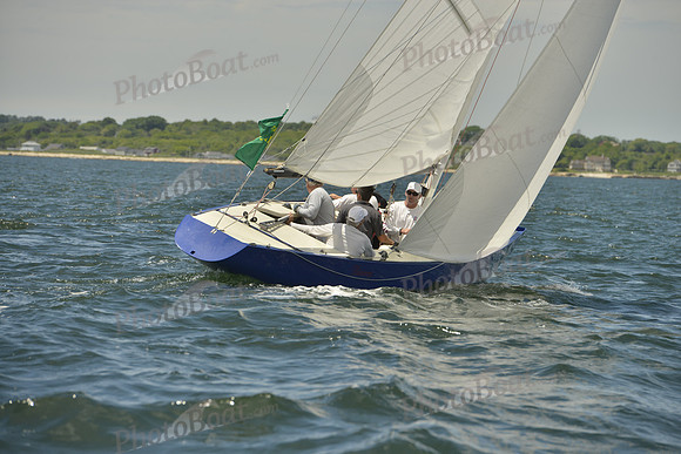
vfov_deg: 6.9
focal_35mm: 200
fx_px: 3784
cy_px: 227
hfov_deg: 10.3
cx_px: 340
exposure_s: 1/1600
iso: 280
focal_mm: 200
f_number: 9
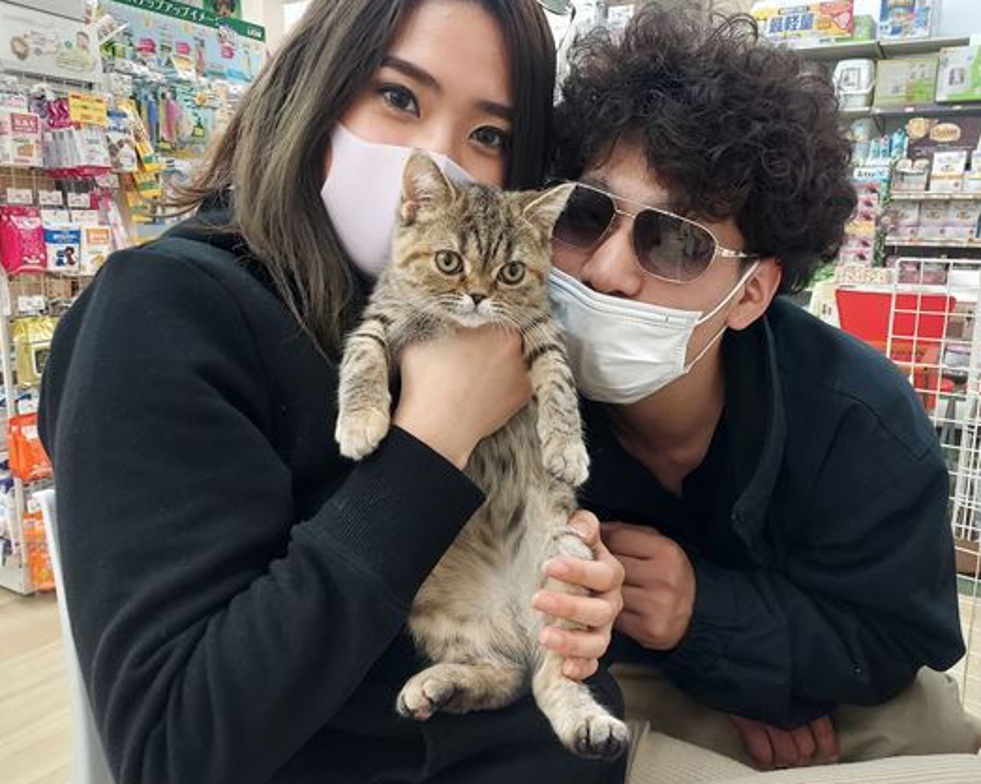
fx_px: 813
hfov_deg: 62.2
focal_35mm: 28
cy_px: 390
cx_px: 527
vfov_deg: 51.5
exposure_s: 1/50
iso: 200
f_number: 2
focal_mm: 4.6
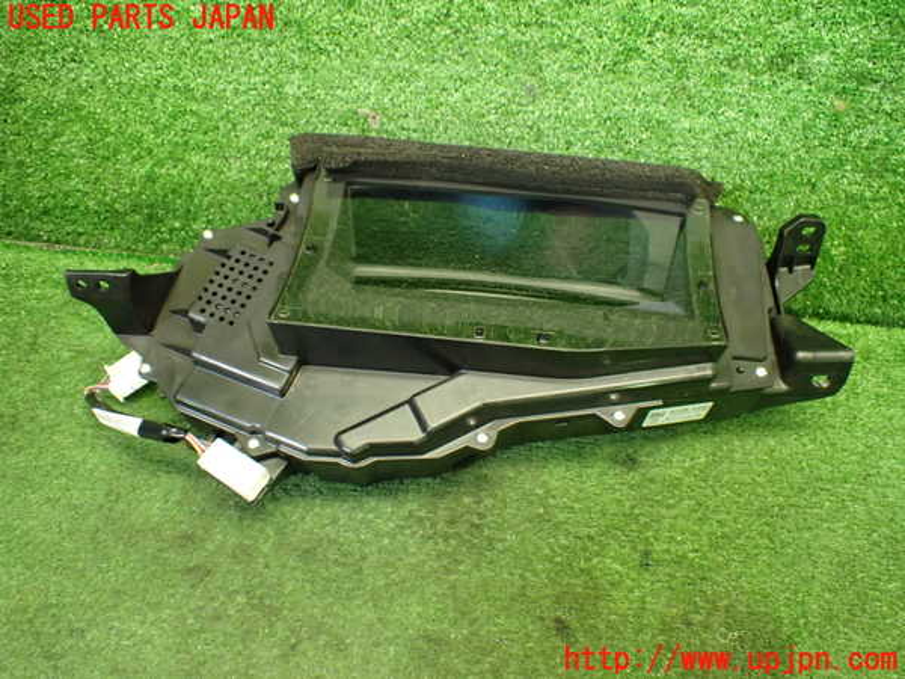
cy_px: 340
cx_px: 452
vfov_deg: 46.8
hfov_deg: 60.0
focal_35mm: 30
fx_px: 784
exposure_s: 1/80
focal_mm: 5.4
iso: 800
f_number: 2.3
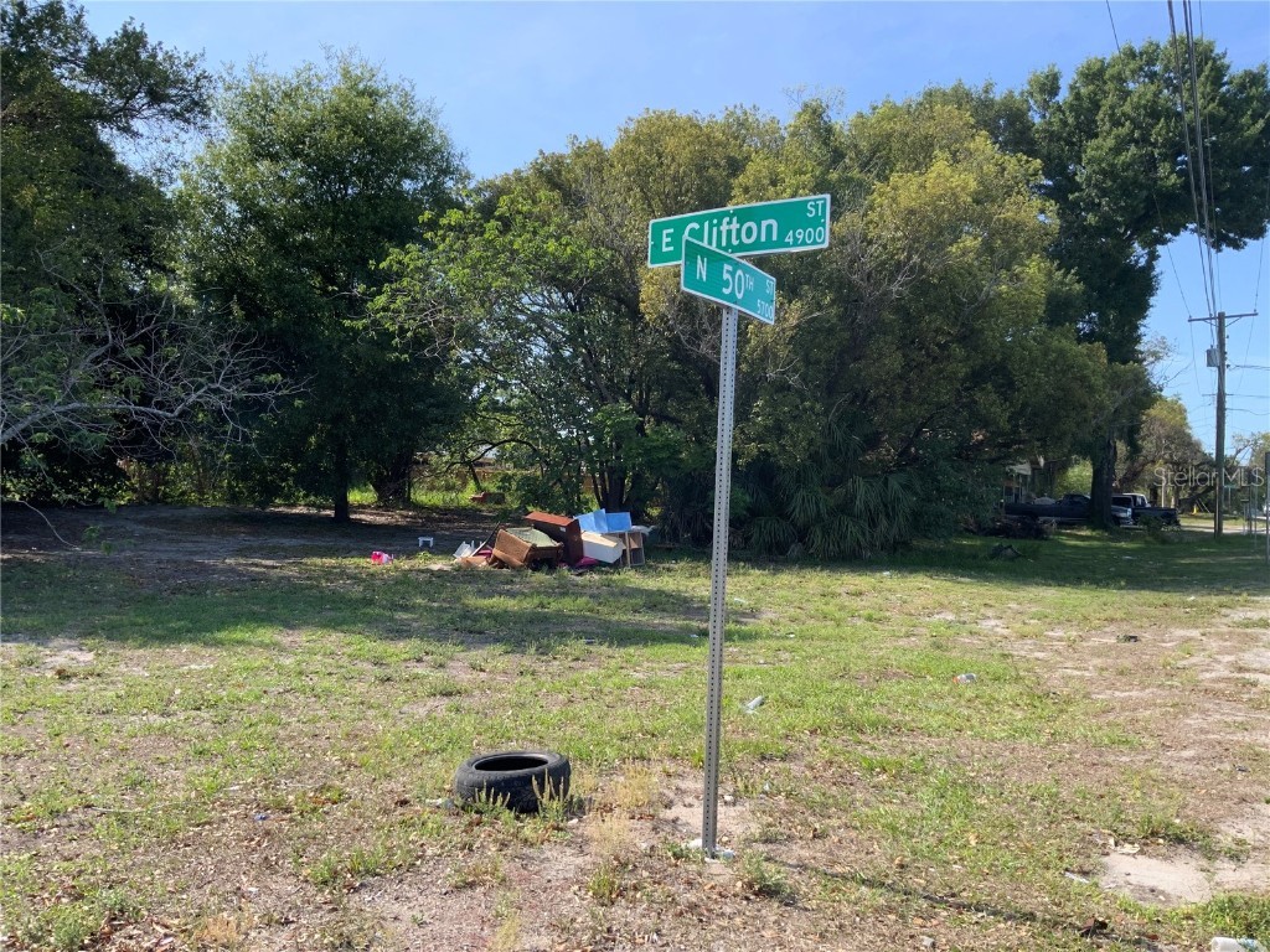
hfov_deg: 61.7
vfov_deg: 48.2
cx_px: 635
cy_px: 476
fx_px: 1064
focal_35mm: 29
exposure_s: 1/842
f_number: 1.8
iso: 16
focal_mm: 3
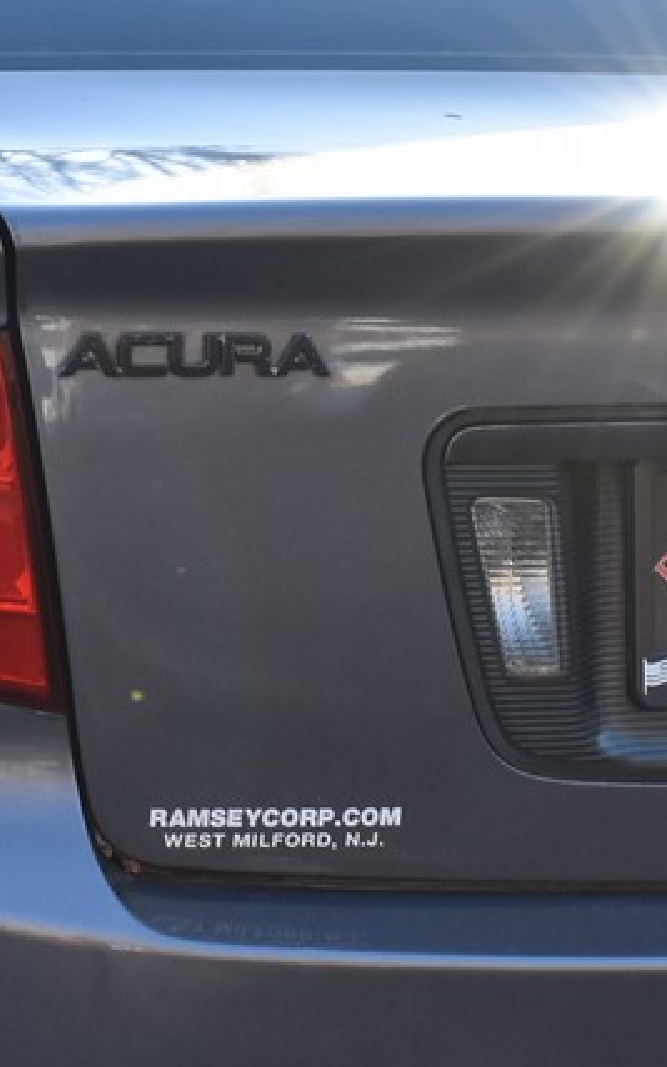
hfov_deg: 10.4
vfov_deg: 16.6
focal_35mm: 126
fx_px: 3663
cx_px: 242
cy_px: 449
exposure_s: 1/250
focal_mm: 22
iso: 400
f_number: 5.6
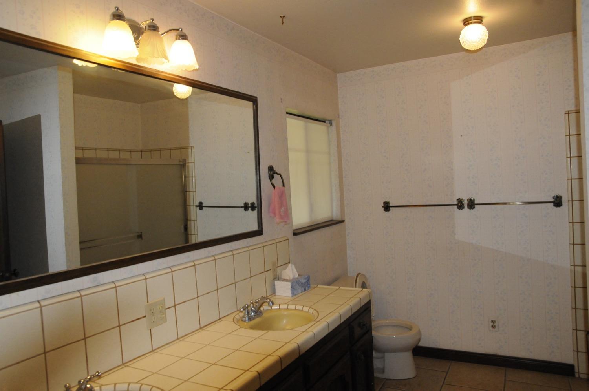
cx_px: 294
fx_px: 784
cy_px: 196
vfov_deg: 28.0
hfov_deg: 41.2
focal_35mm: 48
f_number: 6.3
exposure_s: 1/250
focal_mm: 32
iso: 2000
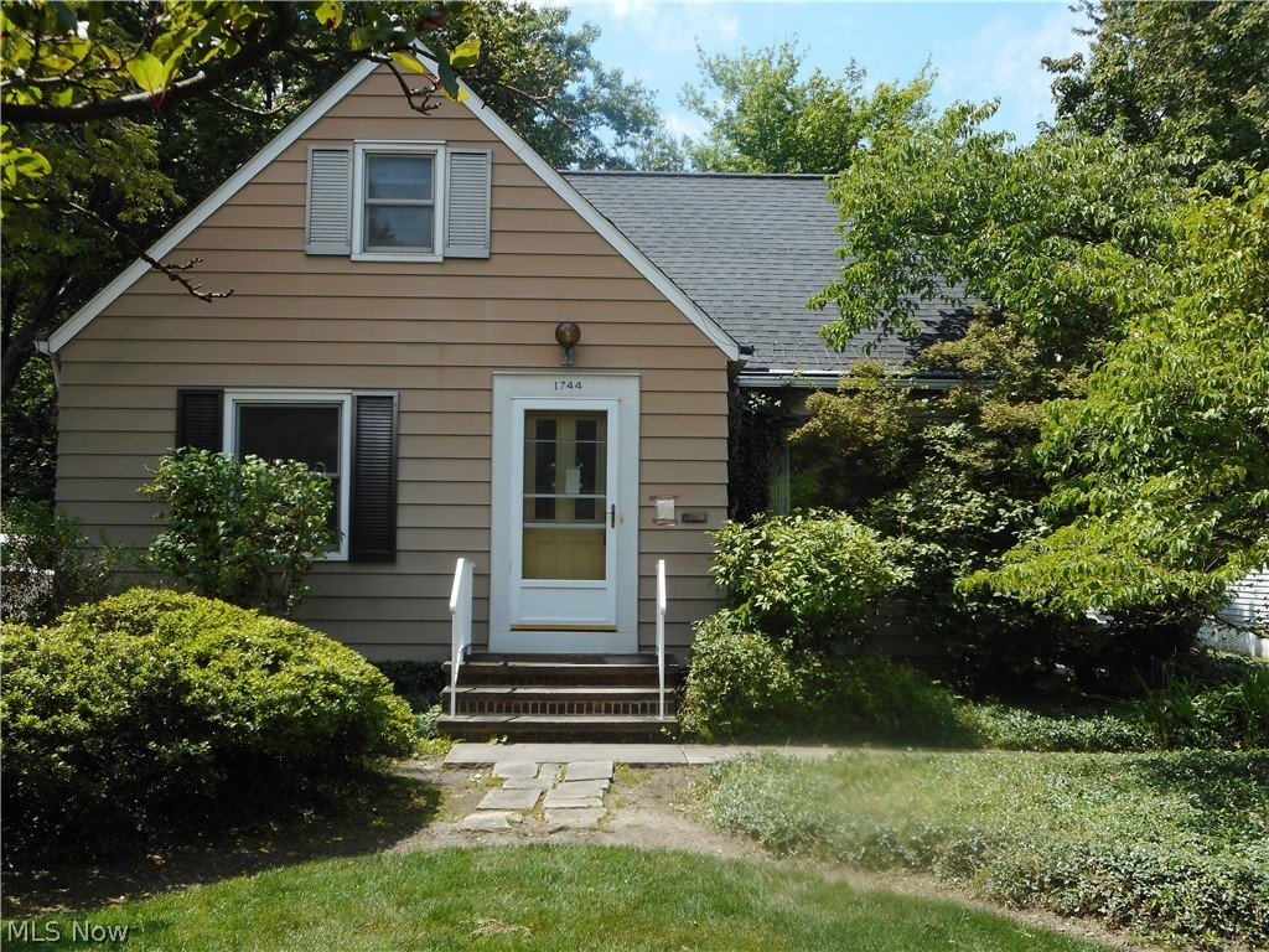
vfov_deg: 36.8
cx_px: 634
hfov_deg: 47.9
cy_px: 476
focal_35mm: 39
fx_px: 1430
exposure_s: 1/320
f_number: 4.5
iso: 80
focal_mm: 6.9
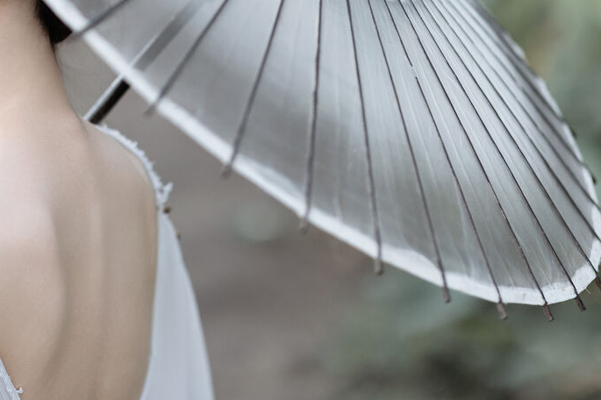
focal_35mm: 149
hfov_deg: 13.7
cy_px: 192
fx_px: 2486
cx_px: 150
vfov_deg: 9.2
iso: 400
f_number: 1.8
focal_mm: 85
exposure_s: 1/2500
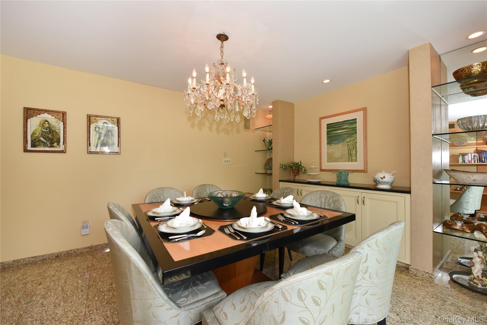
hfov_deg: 104.2
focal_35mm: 14
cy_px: 162
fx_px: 189
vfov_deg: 81.2
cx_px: 244
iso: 1600
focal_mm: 14
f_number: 9
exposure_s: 1/125
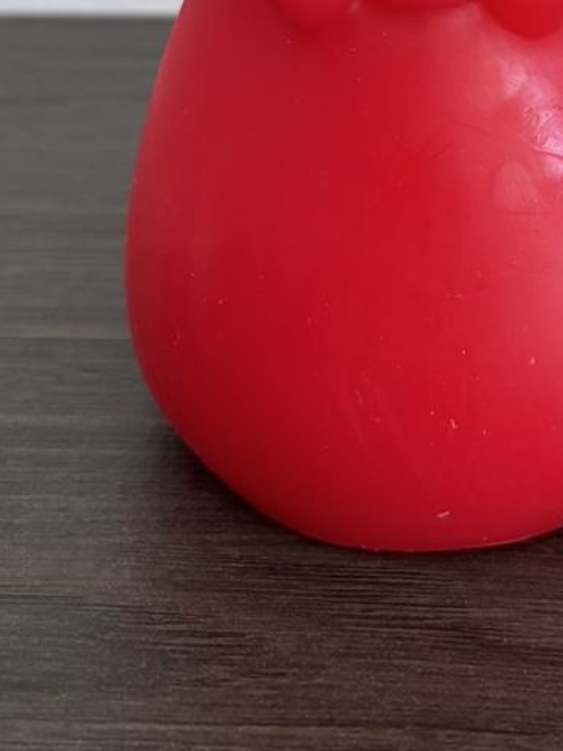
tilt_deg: -14.8
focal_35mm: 77
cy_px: -196
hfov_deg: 19.0
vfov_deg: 22.9
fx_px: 1670
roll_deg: -1.1
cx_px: 407
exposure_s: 1/121
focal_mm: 5.96
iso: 80
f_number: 1.6
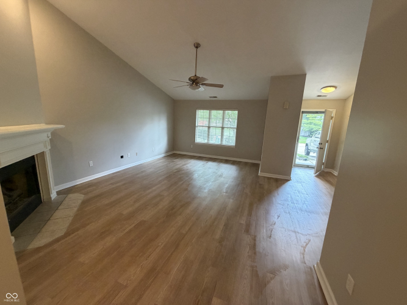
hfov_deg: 102.1
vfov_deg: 85.7
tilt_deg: -9.2
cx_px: 204
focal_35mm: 14
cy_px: 152
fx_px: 165
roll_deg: -2.1
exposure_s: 1/59
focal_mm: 2.22
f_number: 2.2
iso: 320
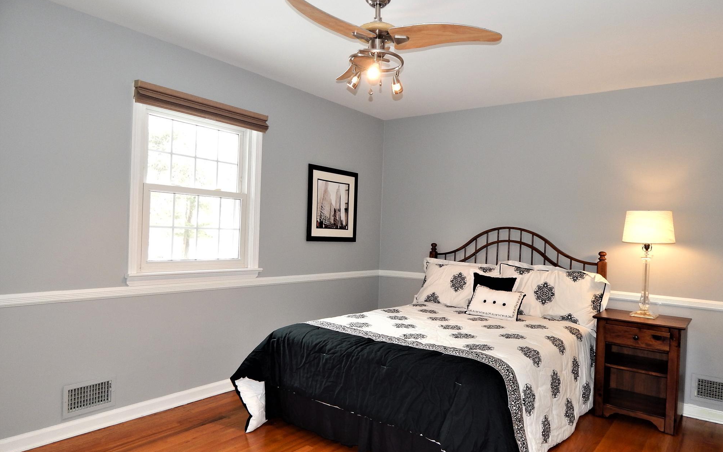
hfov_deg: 72.5
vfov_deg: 49.2
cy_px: 240
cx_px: 369
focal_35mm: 25
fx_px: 493
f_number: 3
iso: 160
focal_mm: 4
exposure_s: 1/30
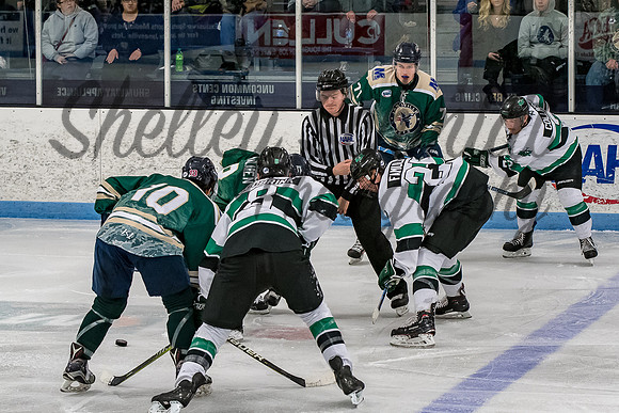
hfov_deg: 11.7
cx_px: 397
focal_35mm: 176
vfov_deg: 7.8
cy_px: 168
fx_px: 3024
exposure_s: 1/800
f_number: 4
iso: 2500
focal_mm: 82
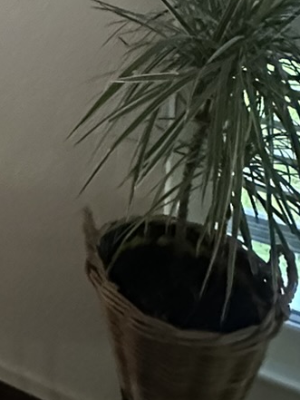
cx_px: -117
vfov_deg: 24.6
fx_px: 751
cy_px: -162
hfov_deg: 20.2
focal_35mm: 65
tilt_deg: -3.0
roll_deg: +0.2
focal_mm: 2.22
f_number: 2.2
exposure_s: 1/38
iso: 1250
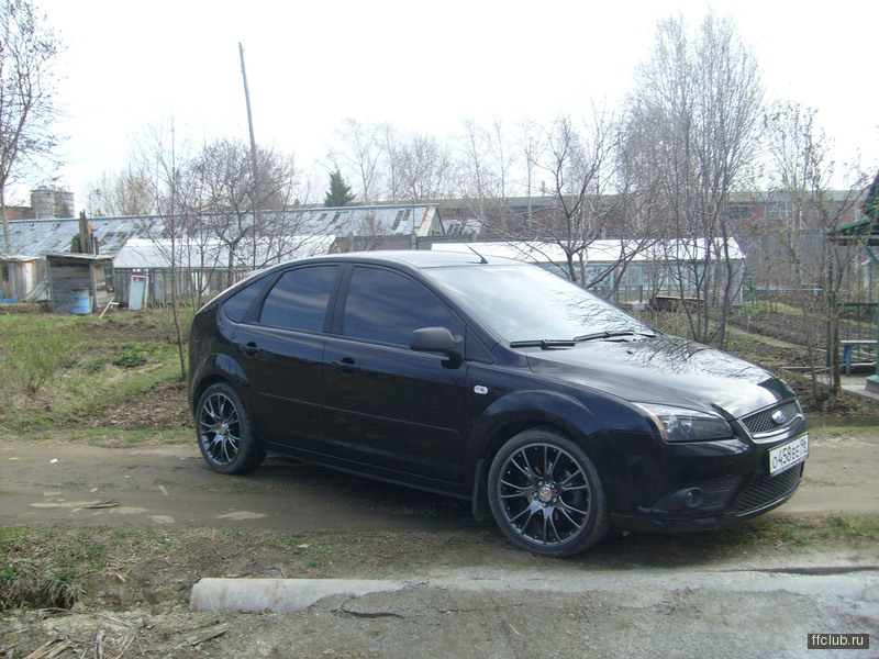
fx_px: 889
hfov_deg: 52.6
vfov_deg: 40.7
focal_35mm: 35
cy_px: 330
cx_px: 440
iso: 80
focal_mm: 5.8
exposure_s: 1/125
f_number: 7.1
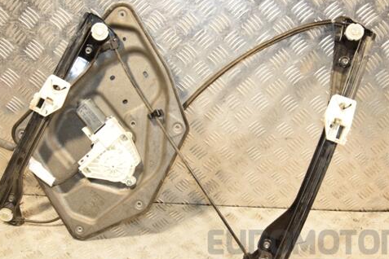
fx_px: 428
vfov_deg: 33.7
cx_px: 192
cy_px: 134
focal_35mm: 40
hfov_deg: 48.9
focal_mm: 21
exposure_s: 1/200
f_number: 5.6
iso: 800
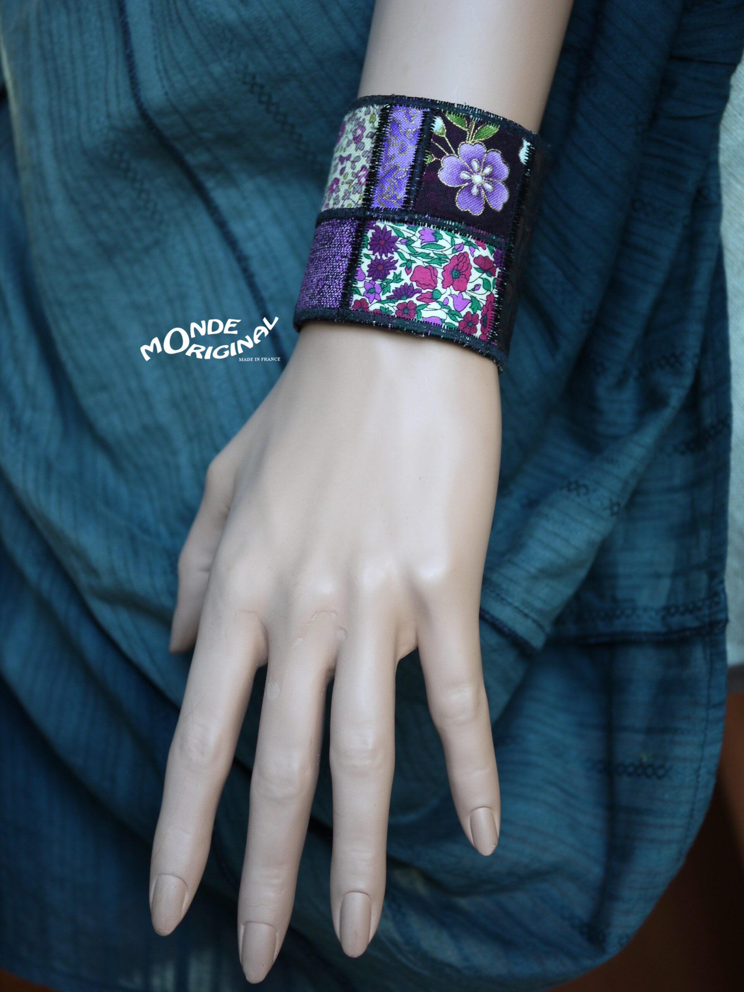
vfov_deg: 32.2
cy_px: 496
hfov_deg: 24.4
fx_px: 1719
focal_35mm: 60
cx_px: 372
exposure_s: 1/60
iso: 400
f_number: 2.8
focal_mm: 30
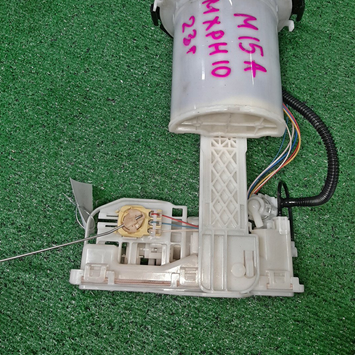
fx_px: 360
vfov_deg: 51.7
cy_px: 124
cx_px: 178
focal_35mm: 31
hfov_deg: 52.5
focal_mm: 3.93
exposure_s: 1/50
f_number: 1.7
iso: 98
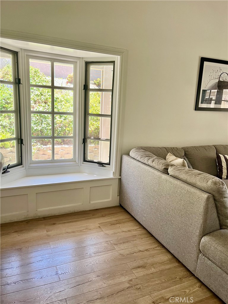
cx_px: 114
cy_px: 152
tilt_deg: -11.5
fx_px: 228
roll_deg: -4.3
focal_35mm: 26
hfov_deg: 53.1
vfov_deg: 67.3
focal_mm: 5.1
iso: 125
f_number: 1.6
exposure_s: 1/83
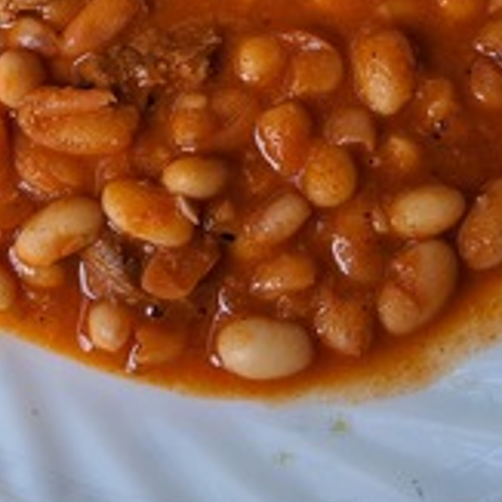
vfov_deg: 17.8
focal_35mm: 90
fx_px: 1477
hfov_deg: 19.3
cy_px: -185
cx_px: 200
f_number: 1.8
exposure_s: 1/50
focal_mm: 5.23
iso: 50
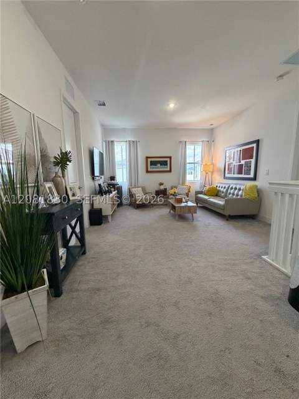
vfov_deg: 102.1
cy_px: 200
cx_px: 150
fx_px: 161
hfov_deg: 85.7
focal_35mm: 14
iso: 250
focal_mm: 2.22
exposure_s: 1/60
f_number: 2.2
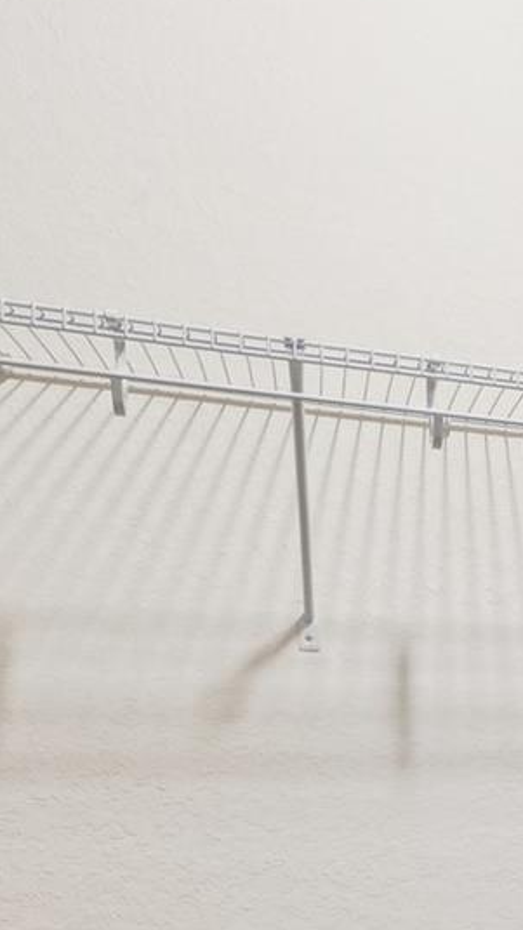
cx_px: 943
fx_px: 1159
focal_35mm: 47
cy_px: 761
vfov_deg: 41.6
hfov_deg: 19.2
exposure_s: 1/6
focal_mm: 10
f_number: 8
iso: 400
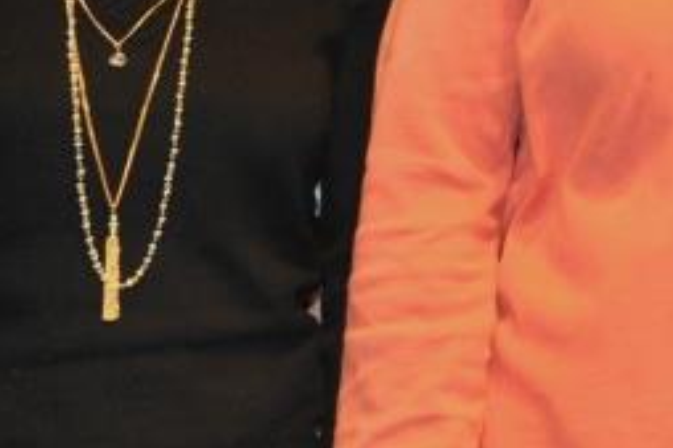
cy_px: -257
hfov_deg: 13.3
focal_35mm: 133
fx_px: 2485
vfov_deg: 9.9
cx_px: 1351
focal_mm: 22
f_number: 3.8
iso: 800
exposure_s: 1/60
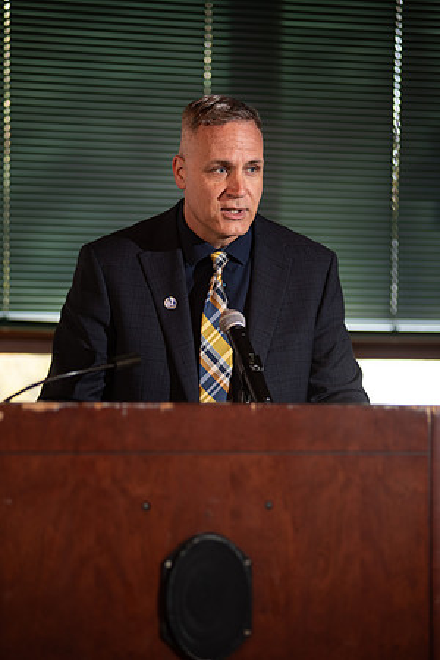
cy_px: 330
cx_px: 220
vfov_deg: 16.4
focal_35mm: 125
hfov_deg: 11.0
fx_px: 2291
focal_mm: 125
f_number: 2.8
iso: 640
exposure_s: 1/160
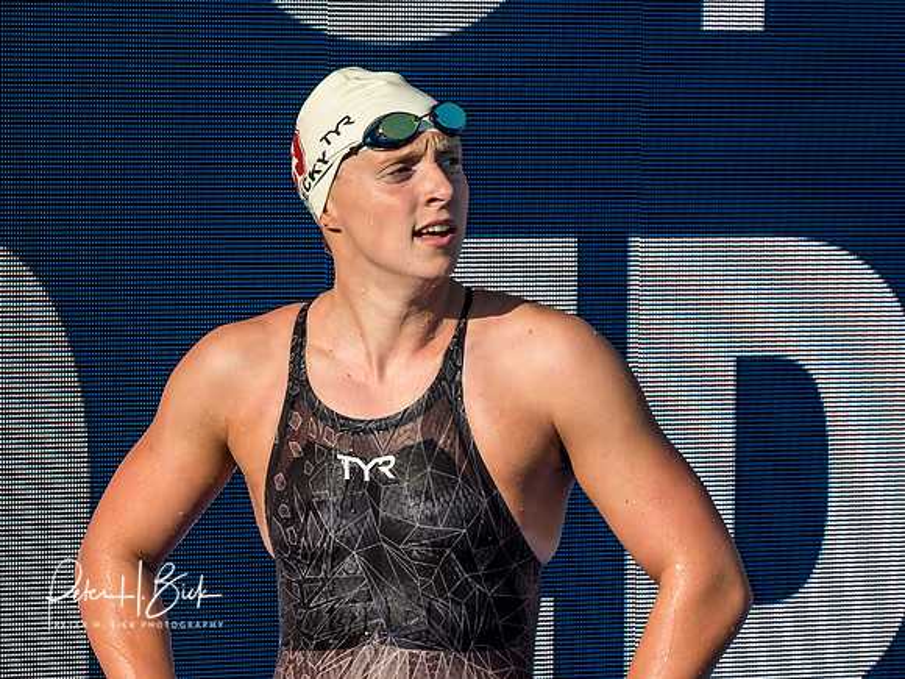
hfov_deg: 3.7
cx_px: 460
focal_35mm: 536
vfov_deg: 2.8
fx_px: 14014
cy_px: 319
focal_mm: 200
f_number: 7.1
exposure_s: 1/1600
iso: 500
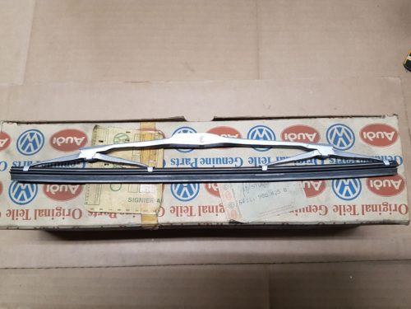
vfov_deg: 53.1
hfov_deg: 67.3
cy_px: 154
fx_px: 309
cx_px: 206
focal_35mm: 26
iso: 160
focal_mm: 4.2
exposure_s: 1/33
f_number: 1.7
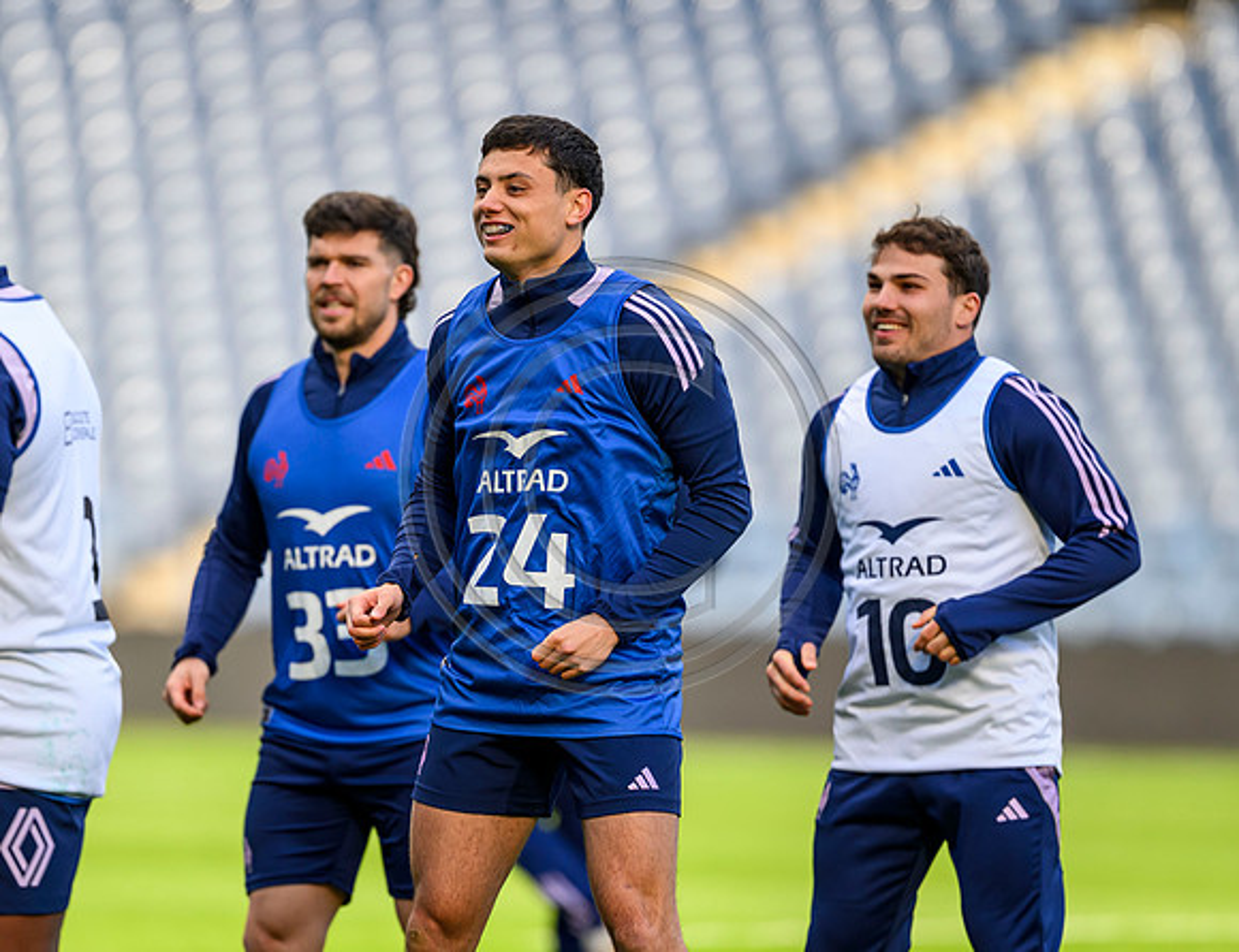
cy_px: 449
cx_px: 509
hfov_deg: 3.7
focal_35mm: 535
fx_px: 19340
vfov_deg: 2.8
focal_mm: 400
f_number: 3.2
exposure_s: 1/2500
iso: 1000
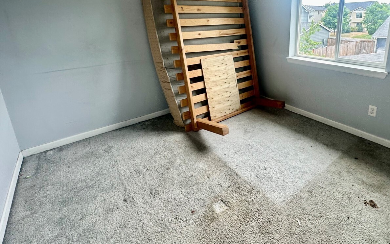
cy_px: 73
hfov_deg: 83.9
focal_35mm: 20
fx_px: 213
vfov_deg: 57.7
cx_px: 236
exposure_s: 1/99
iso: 40
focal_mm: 2.22
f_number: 2.2
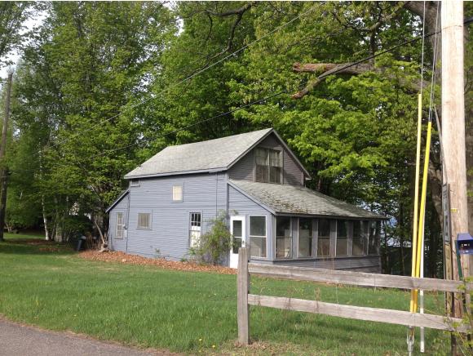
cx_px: 236
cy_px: 178
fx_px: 479
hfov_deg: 52.6
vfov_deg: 40.8
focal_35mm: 35
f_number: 2.4
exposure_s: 1/789
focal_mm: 4.28
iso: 50
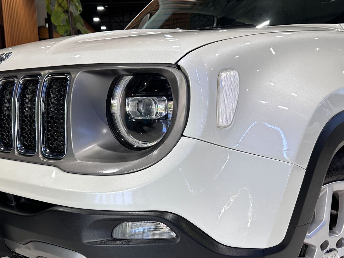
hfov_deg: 48.9
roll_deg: +0.7
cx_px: 158
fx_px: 378
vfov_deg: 36.9
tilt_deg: -12.7
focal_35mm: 38
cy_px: 189
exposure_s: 1/120
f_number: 1.78
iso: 125
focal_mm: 6.86
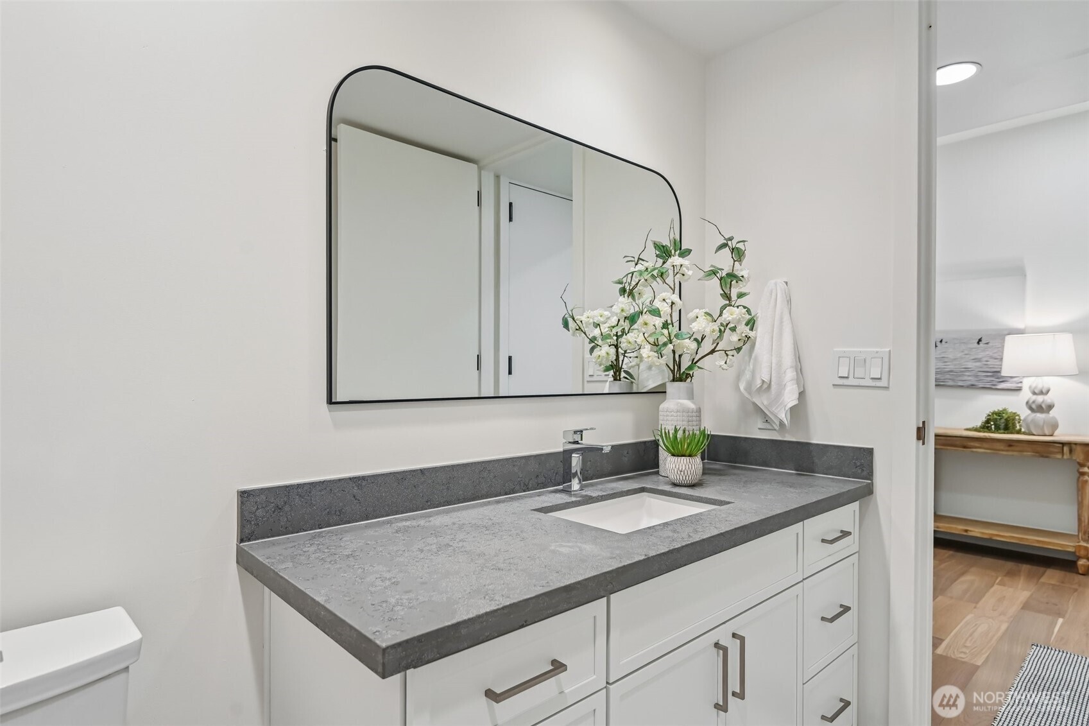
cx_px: 544
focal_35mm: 20
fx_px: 605
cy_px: 363
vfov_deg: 61.9
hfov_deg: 84.0
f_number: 8
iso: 400
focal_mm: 20
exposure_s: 1/15
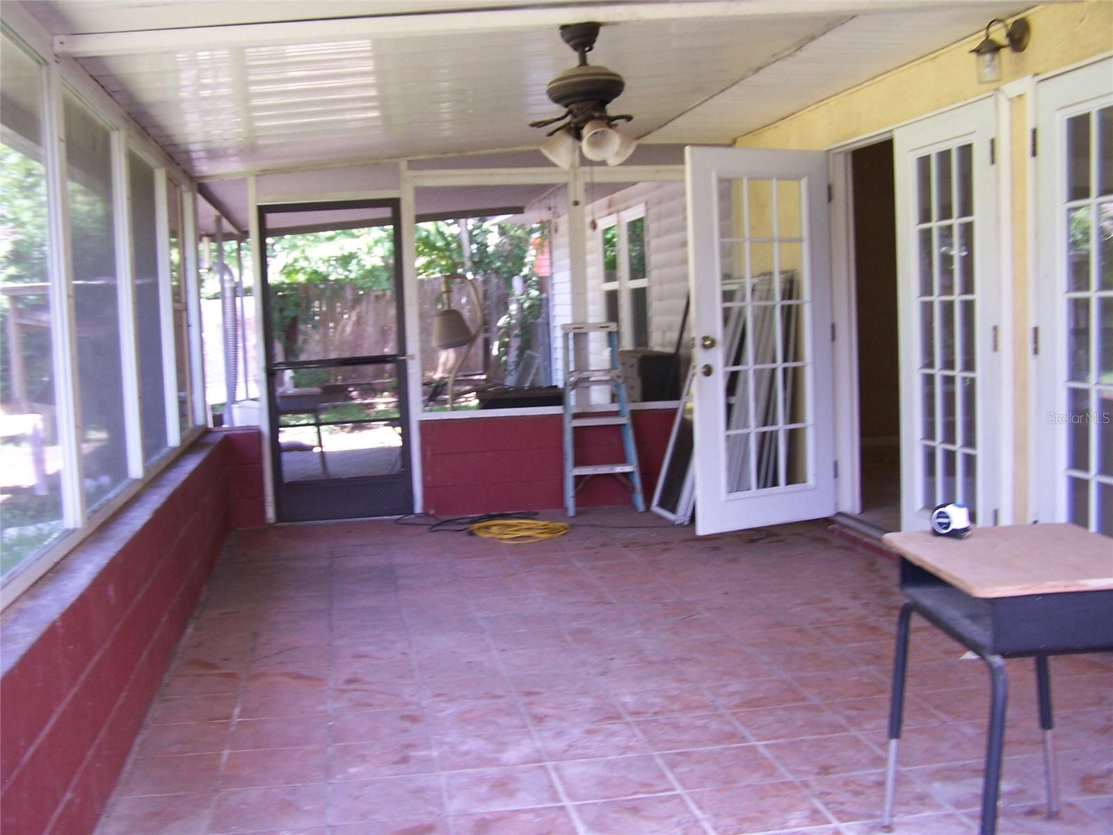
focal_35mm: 38
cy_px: 418
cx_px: 556
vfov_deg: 37.7
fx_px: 1222
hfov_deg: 49.0
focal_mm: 6.3
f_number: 2.8
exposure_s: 1/30
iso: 100
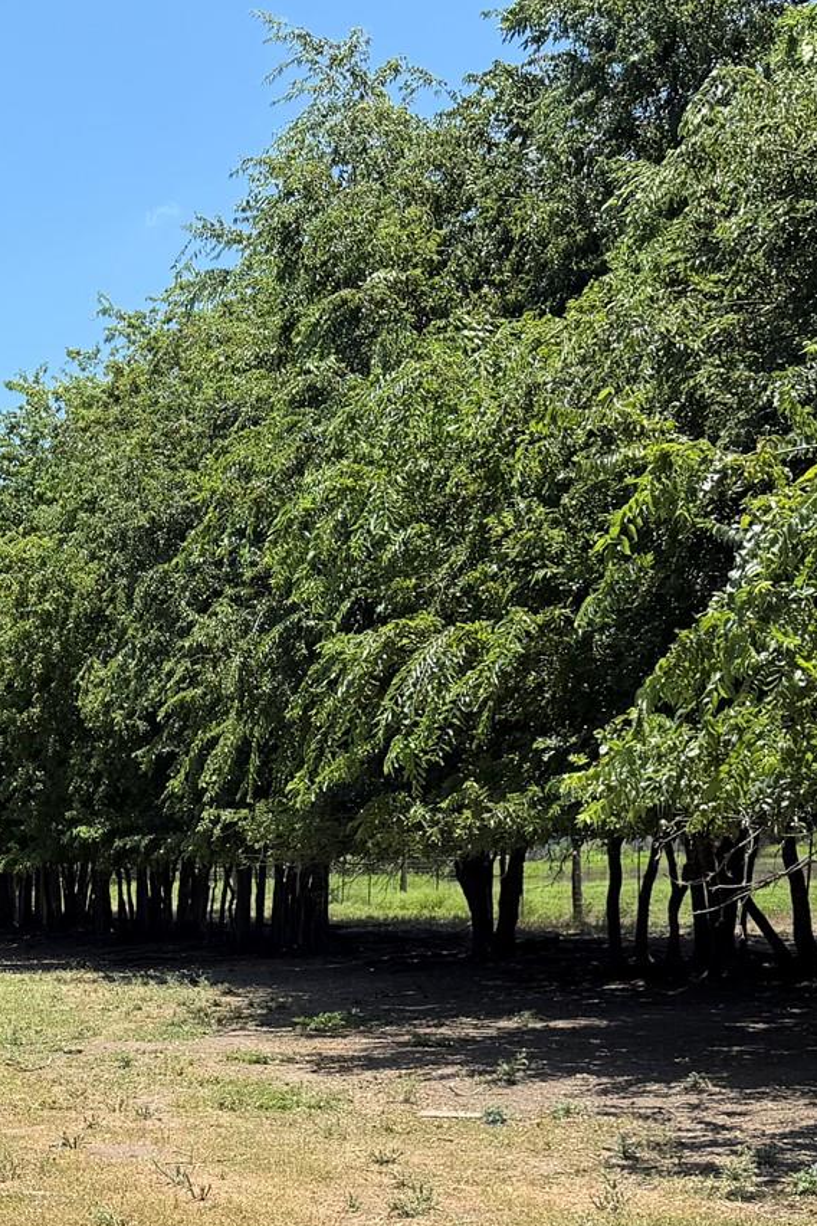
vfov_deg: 32.4
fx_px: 2042
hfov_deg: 20.9
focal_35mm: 60
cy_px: 989
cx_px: -188
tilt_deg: -0.6
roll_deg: -0.2
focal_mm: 6.76
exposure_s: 1/2370
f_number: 1.78
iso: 80
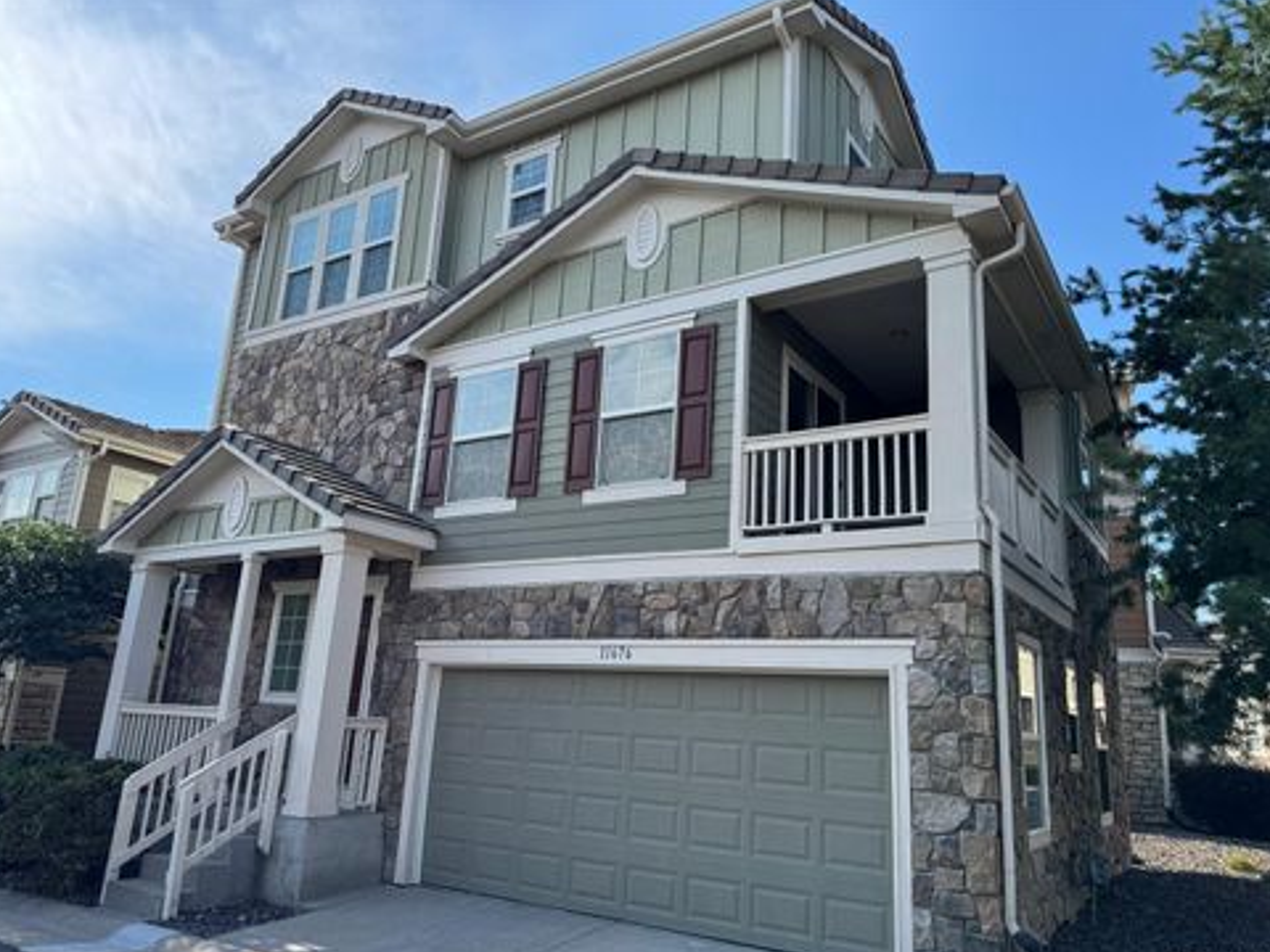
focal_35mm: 25
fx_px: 917
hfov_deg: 69.4
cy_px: 485
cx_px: 640
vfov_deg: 54.9
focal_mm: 6.76
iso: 80
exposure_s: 1/1980
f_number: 1.78
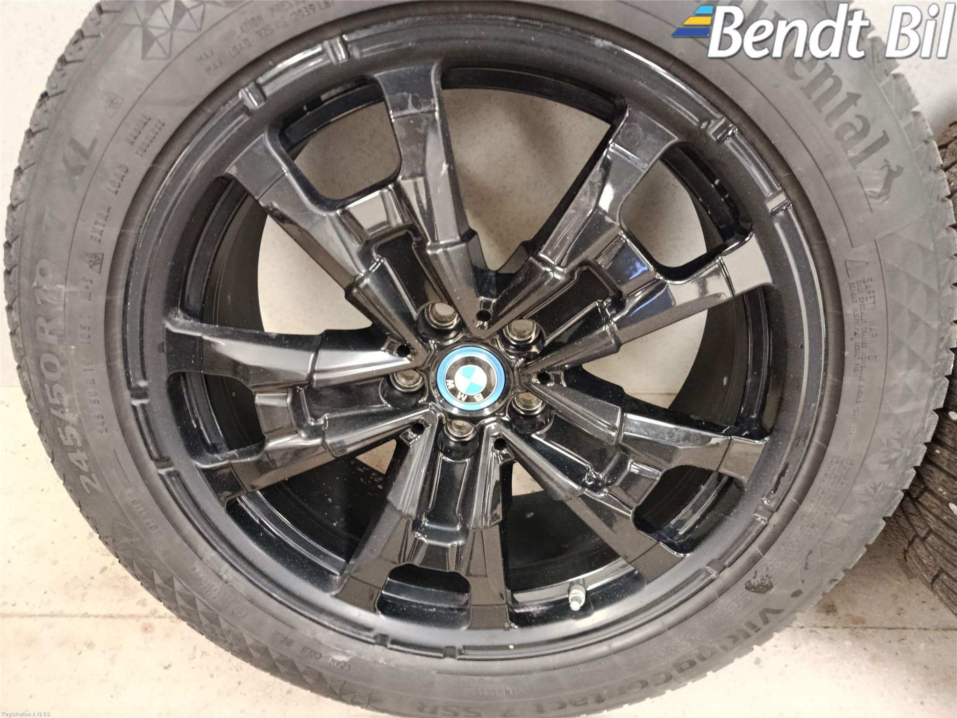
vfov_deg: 56.8
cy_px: 359
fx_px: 664
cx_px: 478
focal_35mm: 24
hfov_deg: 71.6
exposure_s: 1/20
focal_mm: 5.24
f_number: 1.7
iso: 4915
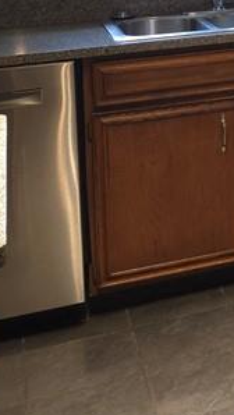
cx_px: 493
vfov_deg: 23.1
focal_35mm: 86
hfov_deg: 12.2
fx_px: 947
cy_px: -56
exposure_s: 1/30
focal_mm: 5.4
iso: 320
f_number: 1.8
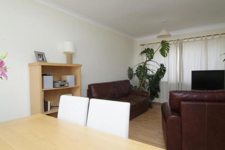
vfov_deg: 59.5
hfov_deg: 81.2
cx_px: 112
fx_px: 131
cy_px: 75
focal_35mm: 21
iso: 400
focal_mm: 14
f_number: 9.5
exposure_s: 1/10
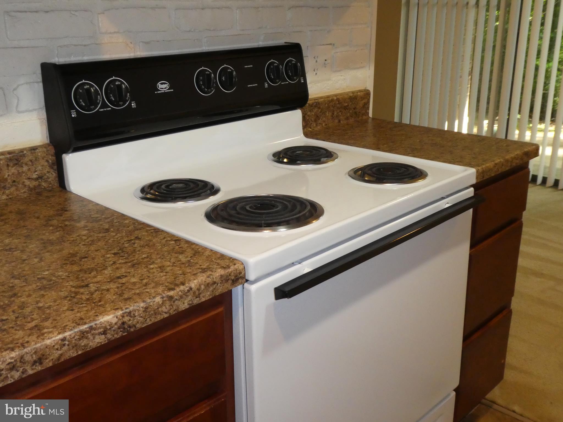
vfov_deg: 38.7
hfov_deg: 50.1
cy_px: 211
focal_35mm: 37
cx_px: 282
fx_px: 602
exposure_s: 1/60
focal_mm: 6.7
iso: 800
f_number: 3.7
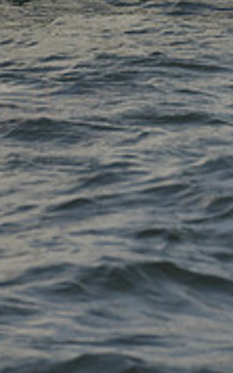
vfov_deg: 3.9
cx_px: 226
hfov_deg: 2.5
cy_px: -228
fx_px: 5414
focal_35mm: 532
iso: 280
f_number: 10
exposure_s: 1/800
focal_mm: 160
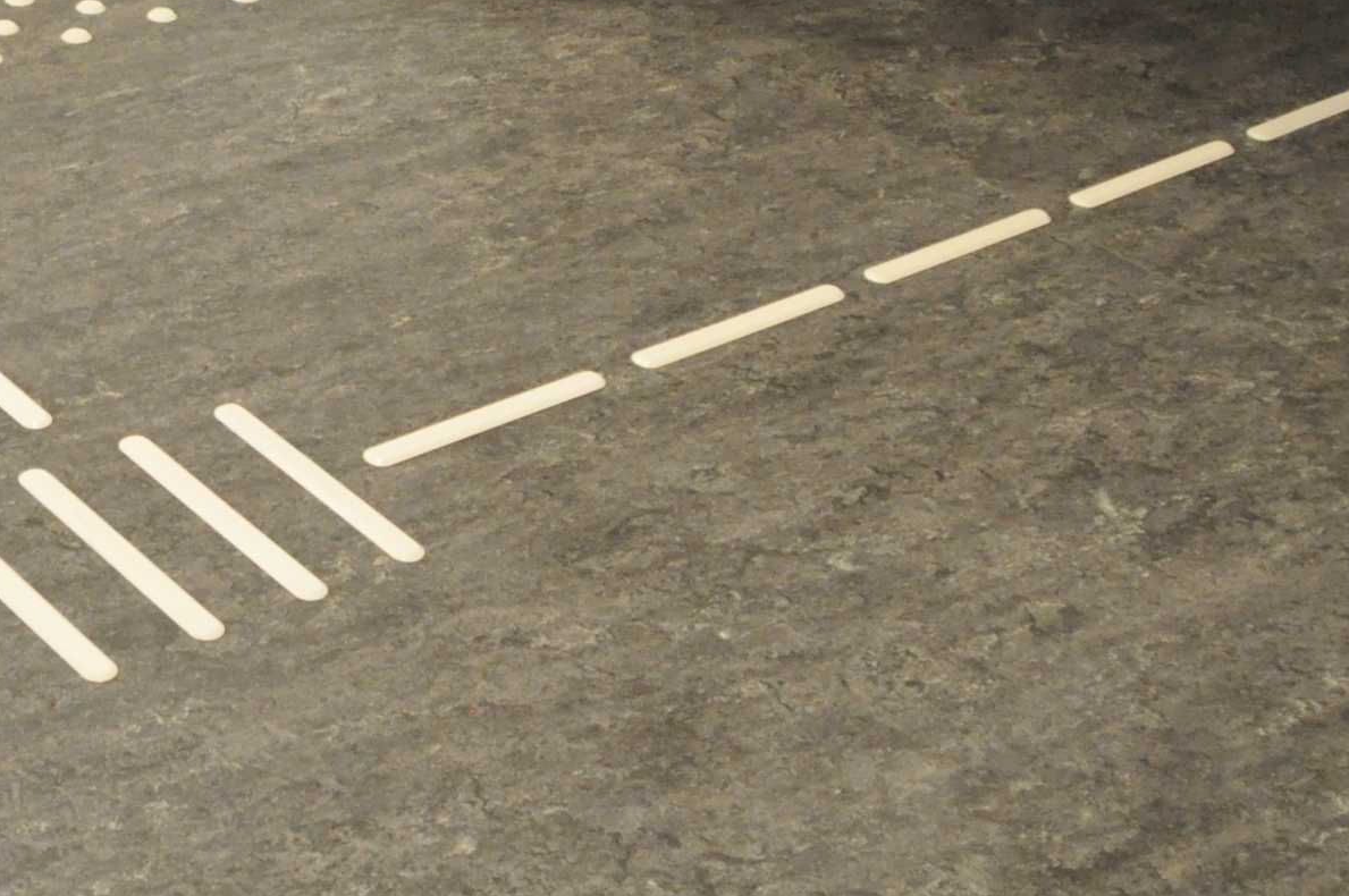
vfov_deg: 18.5
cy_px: 185
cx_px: 151
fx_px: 2732
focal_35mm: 73
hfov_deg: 26.8
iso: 2000
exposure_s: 1/80
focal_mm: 18
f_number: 5.6
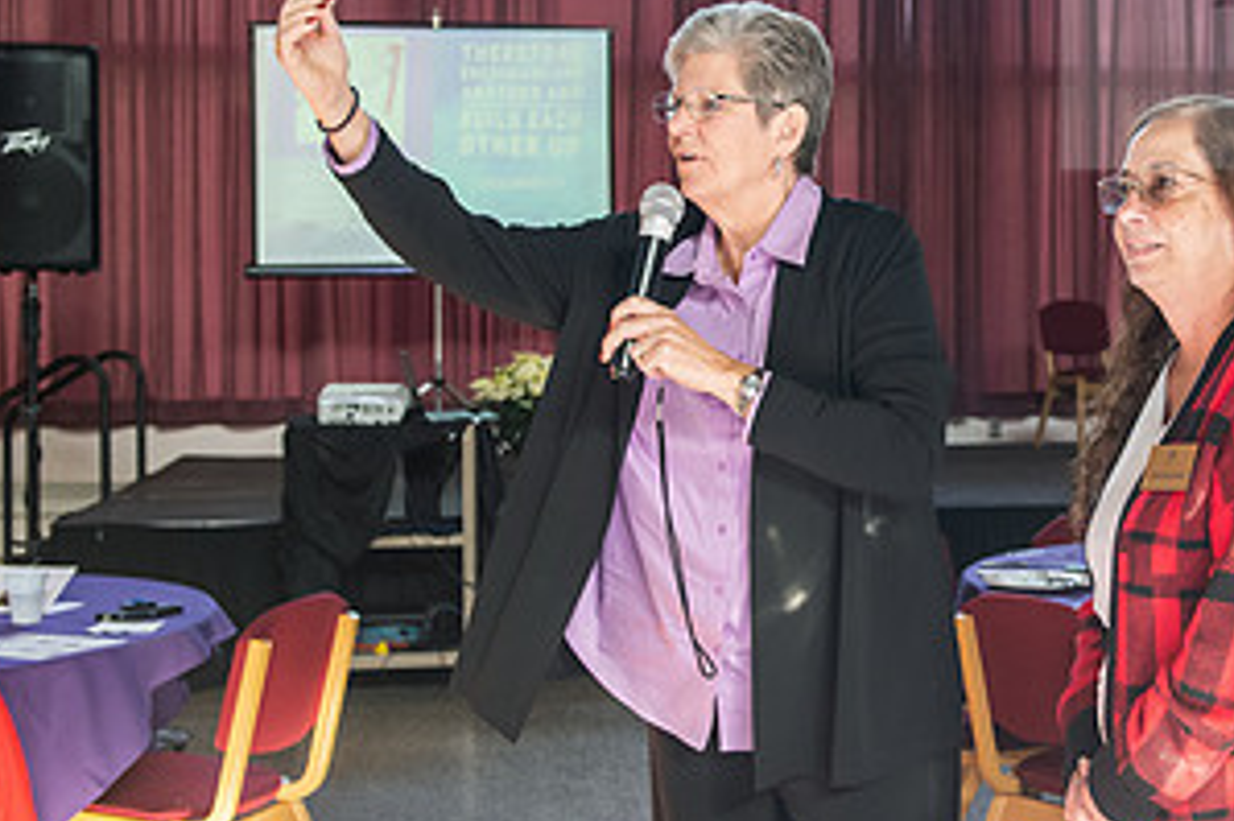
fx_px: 2261
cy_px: 324
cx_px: 937
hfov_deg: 30.0
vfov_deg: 20.6
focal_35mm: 66
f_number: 3.5
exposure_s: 1/250
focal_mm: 34
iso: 1600
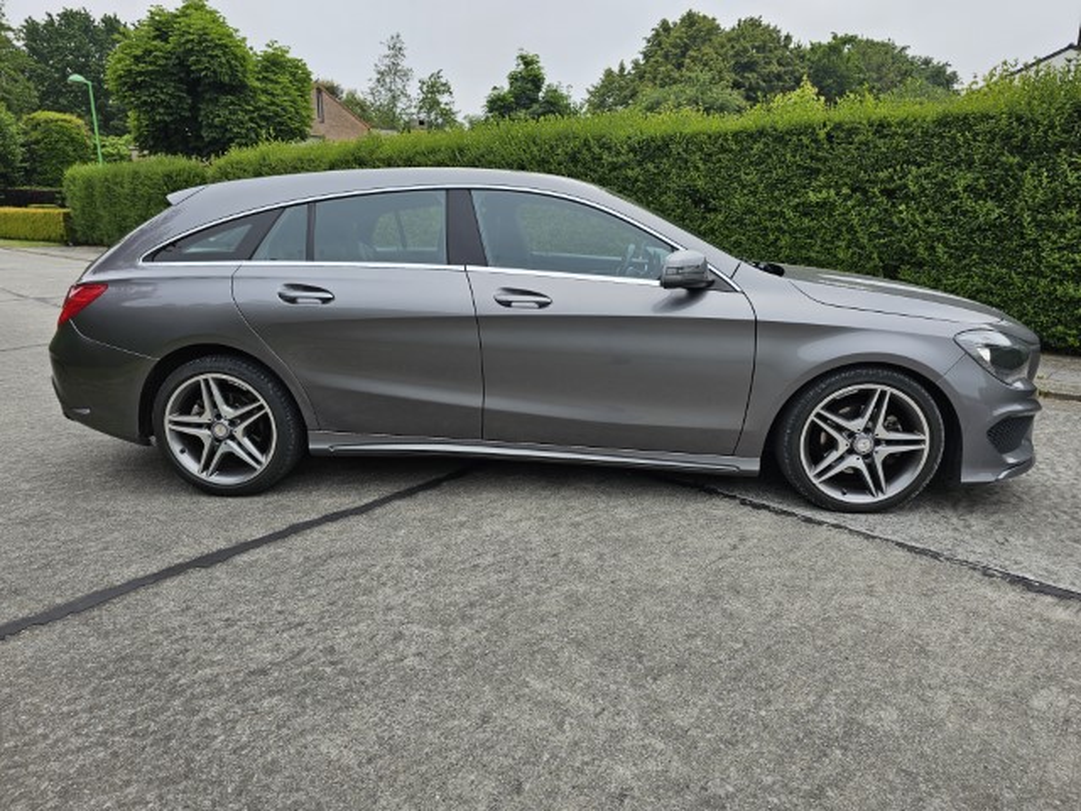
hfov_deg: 73.9
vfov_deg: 58.9
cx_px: 540
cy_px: 406
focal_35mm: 23
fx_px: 718
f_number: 1.7
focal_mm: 6.3
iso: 10
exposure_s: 1/201
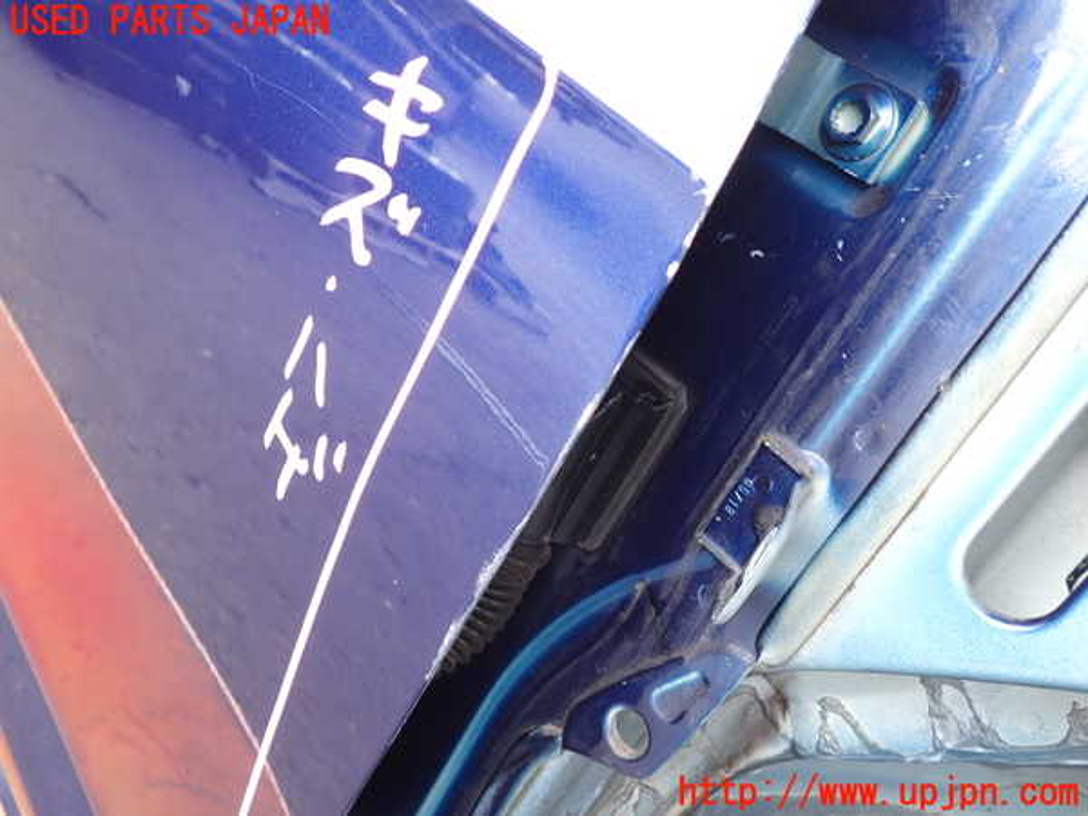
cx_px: 544
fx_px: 880
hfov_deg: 63.4
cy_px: 408
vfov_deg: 49.7
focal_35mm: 28
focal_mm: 5.05
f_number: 2.2
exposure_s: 1/80
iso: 100
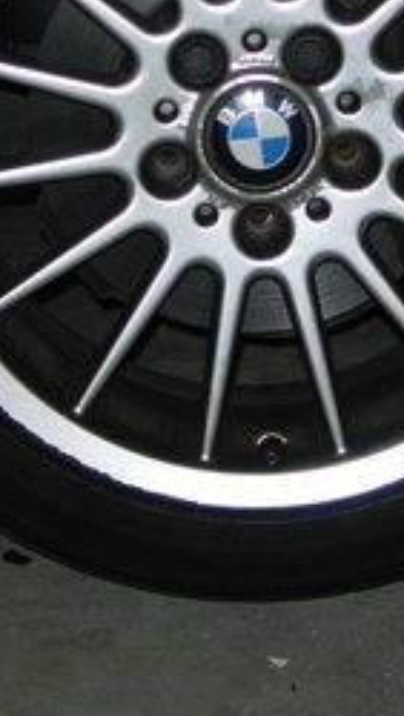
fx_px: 2015
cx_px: 244
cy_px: 149
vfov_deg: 20.0
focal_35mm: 106
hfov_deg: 11.4
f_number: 2.8
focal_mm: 7.8
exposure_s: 1/64
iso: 79
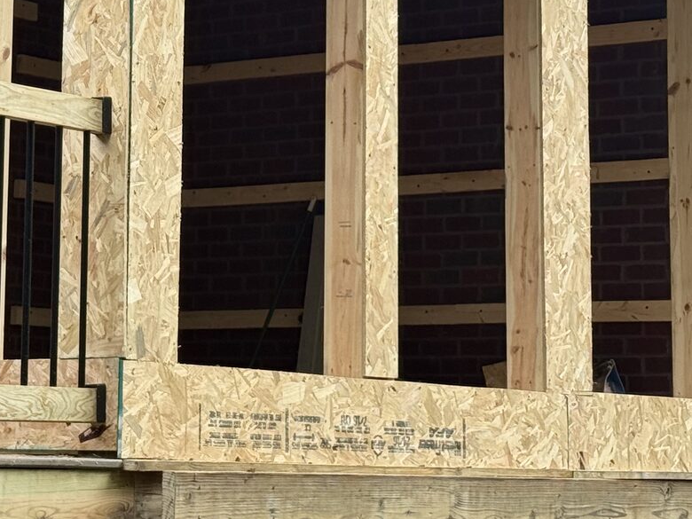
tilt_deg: +10.7
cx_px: 177
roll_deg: -1.8
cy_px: 88
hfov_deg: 15.9
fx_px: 2459
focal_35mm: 123
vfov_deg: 12.0
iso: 100
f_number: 1.78
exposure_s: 1/425
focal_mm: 6.76
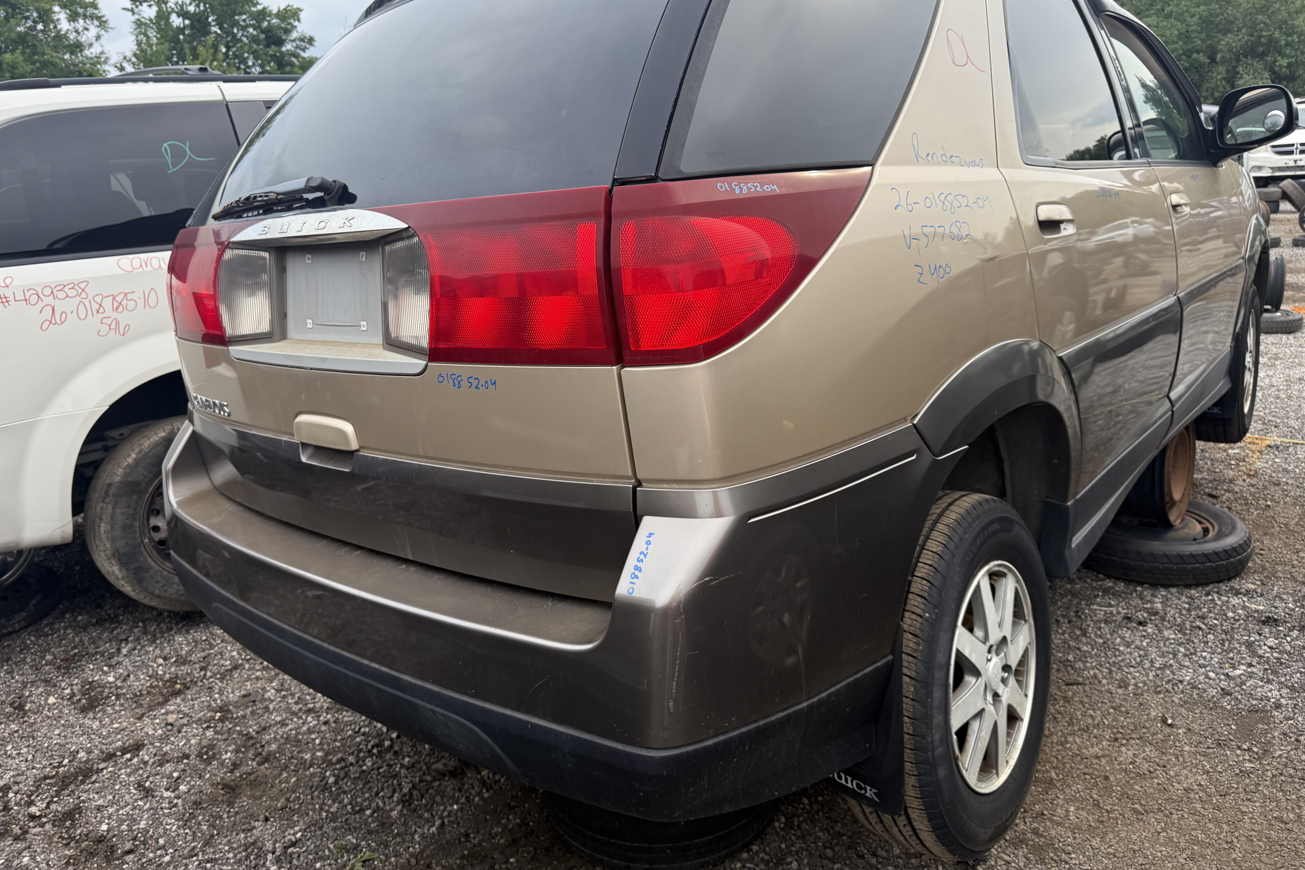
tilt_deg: -12.4
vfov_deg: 51.2
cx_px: 653
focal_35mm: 25
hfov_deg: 71.5
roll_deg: +3.9
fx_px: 906
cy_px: 387
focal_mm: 6.76
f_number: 1.78
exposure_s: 1/1314
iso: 100
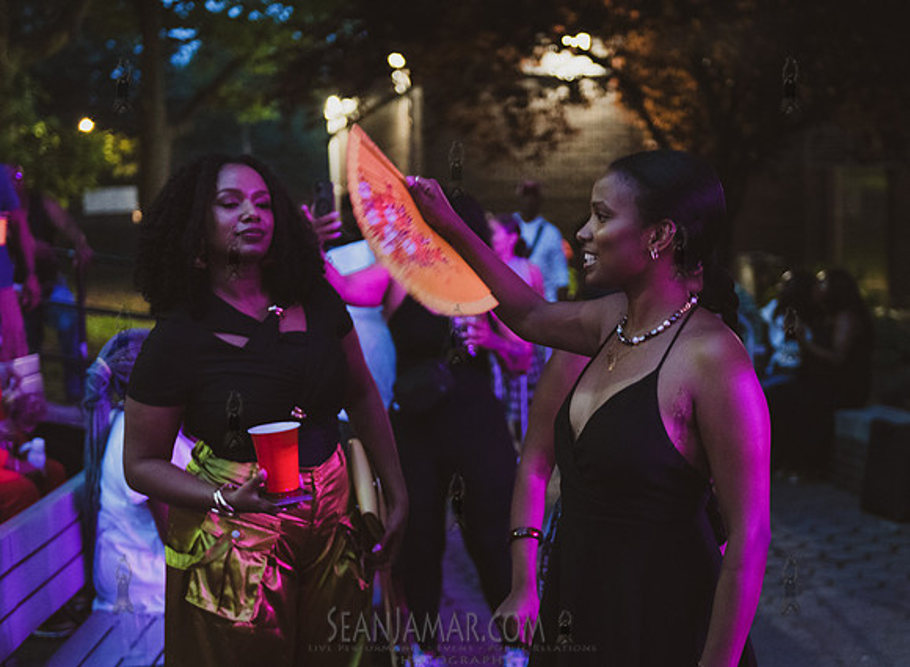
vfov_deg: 24.4
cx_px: 554
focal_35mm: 59
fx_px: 1541
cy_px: 363
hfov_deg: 32.8
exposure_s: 1/100
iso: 5000
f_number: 2.8
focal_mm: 50
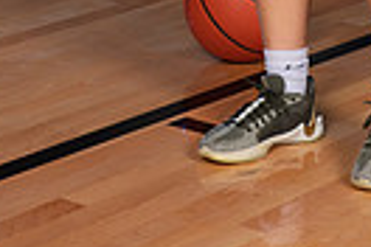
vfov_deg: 6.8
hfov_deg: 10.7
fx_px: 1968
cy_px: -342
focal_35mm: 191
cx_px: 334
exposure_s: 1/320
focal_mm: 56
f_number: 7.1
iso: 500
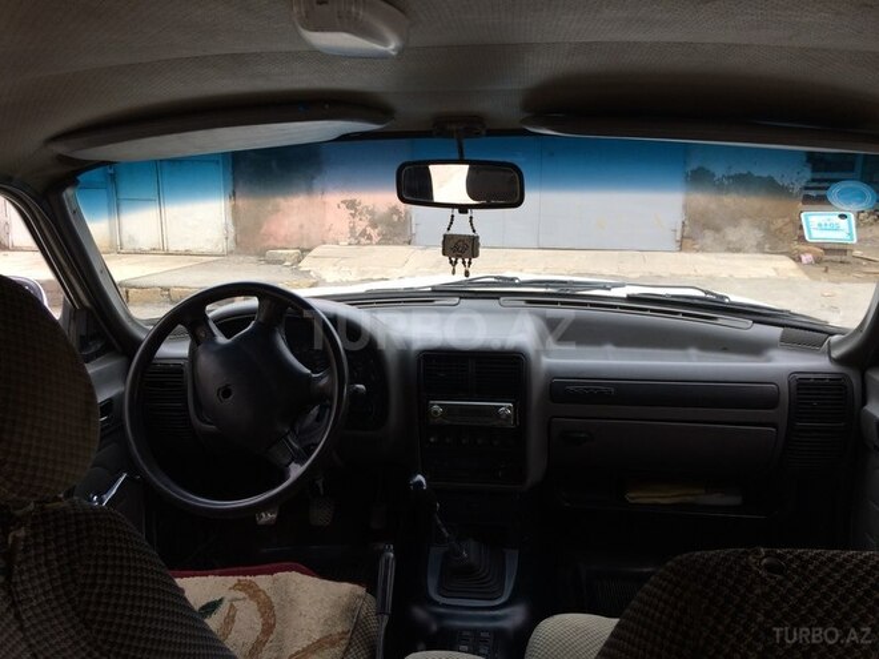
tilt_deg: -10.8
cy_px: 330
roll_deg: -1.0
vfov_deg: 48.2
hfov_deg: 61.7
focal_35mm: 29
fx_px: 736
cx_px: 440
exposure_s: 1/100
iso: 32
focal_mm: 4.15
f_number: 2.2
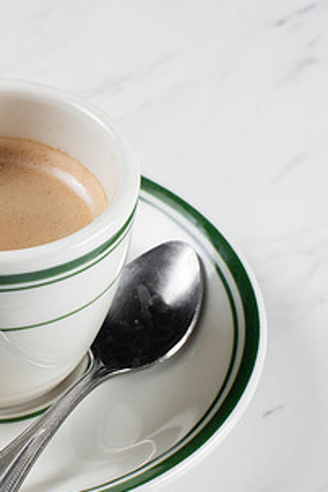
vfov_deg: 17.5
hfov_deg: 11.6
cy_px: 296
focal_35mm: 117
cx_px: -21
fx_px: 1599
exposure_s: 1/200
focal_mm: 50
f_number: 10
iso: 200
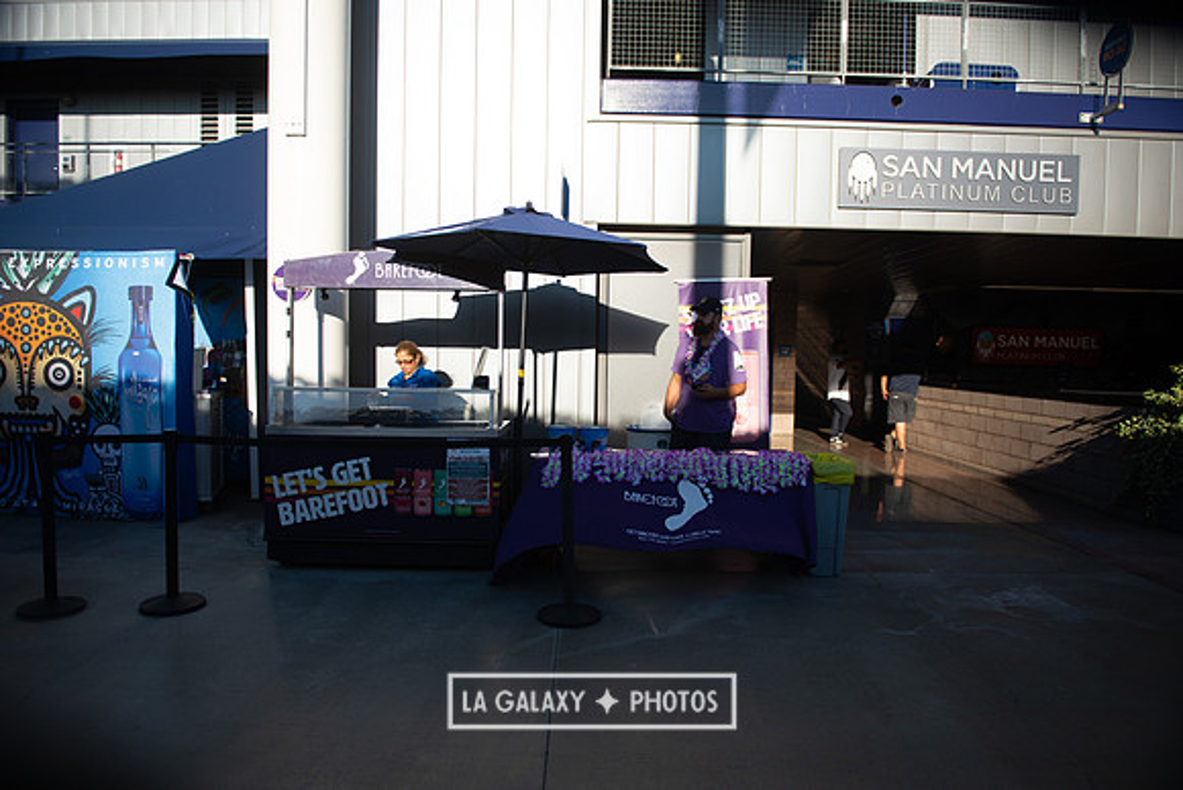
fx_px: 789
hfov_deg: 73.7
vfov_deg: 53.2
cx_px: 592
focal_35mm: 24
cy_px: 395
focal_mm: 24
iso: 200
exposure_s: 1/3200
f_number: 2.8
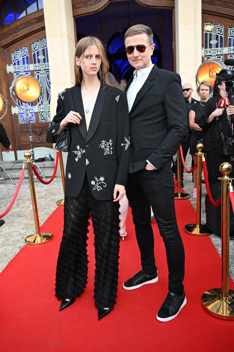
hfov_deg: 42.3
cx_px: 117
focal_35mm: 31
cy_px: 176
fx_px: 302
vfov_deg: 60.3
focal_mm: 31
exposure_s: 1/250
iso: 800
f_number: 5
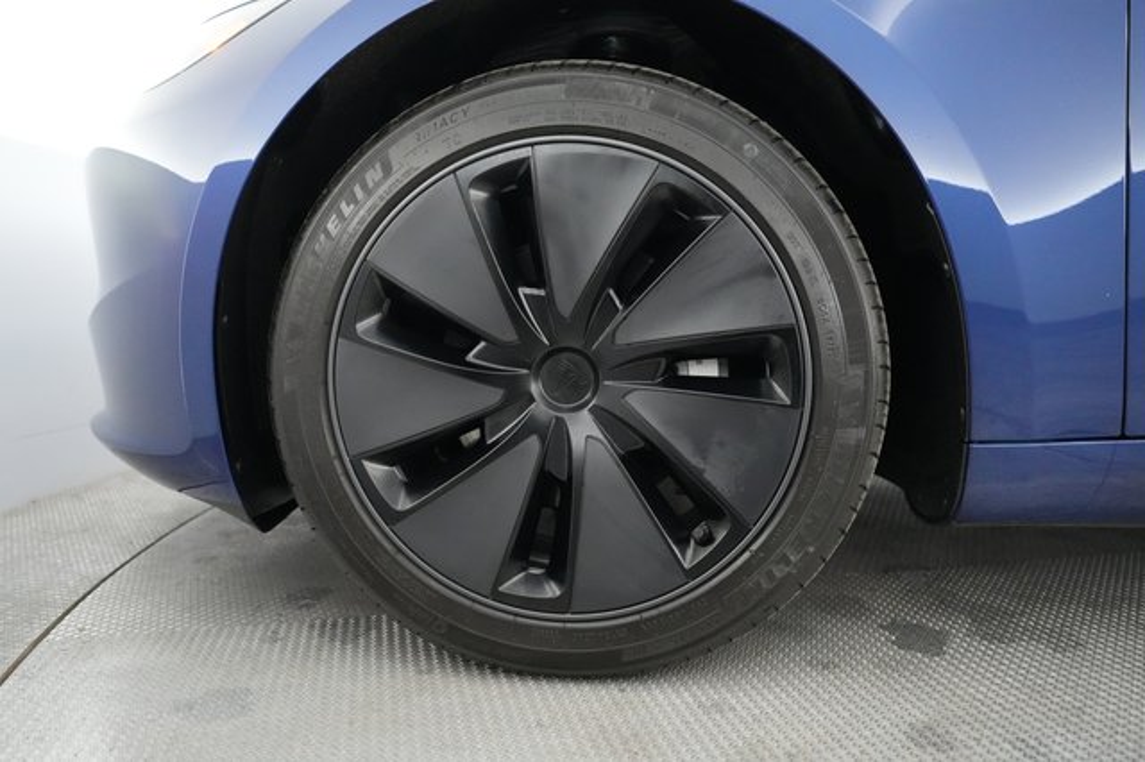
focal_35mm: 27
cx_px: 572
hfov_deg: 67.4
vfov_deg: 47.9
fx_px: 858
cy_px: 381
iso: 10000
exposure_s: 1/160
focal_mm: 27
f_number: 2.8
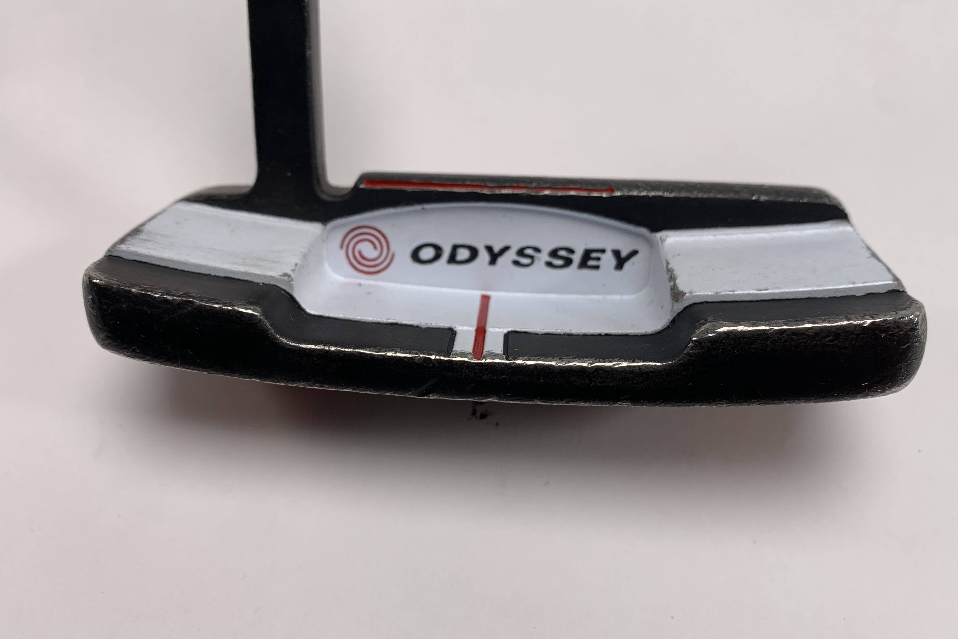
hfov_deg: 65.5
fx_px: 745
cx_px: 490
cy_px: 314
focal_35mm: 28
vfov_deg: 46.4
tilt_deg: -53.4
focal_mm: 4.25
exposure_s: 1/212
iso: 25
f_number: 1.8
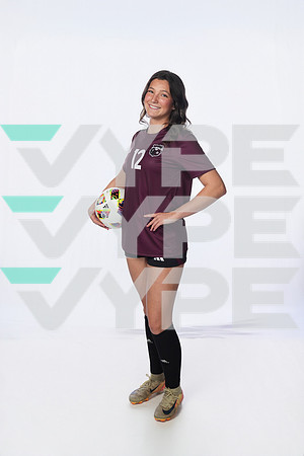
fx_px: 519
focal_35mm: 41
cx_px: 152
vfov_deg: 47.4
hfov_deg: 32.6
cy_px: 228
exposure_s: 1/250
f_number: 8
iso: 800
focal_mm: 41
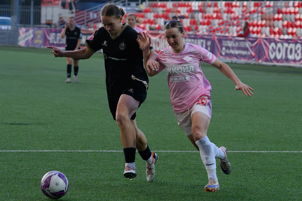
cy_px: 105
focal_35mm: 249
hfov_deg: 8.3
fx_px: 2089
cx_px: 179
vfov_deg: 5.5
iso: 3200
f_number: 5.6
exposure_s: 1/2500
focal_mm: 122
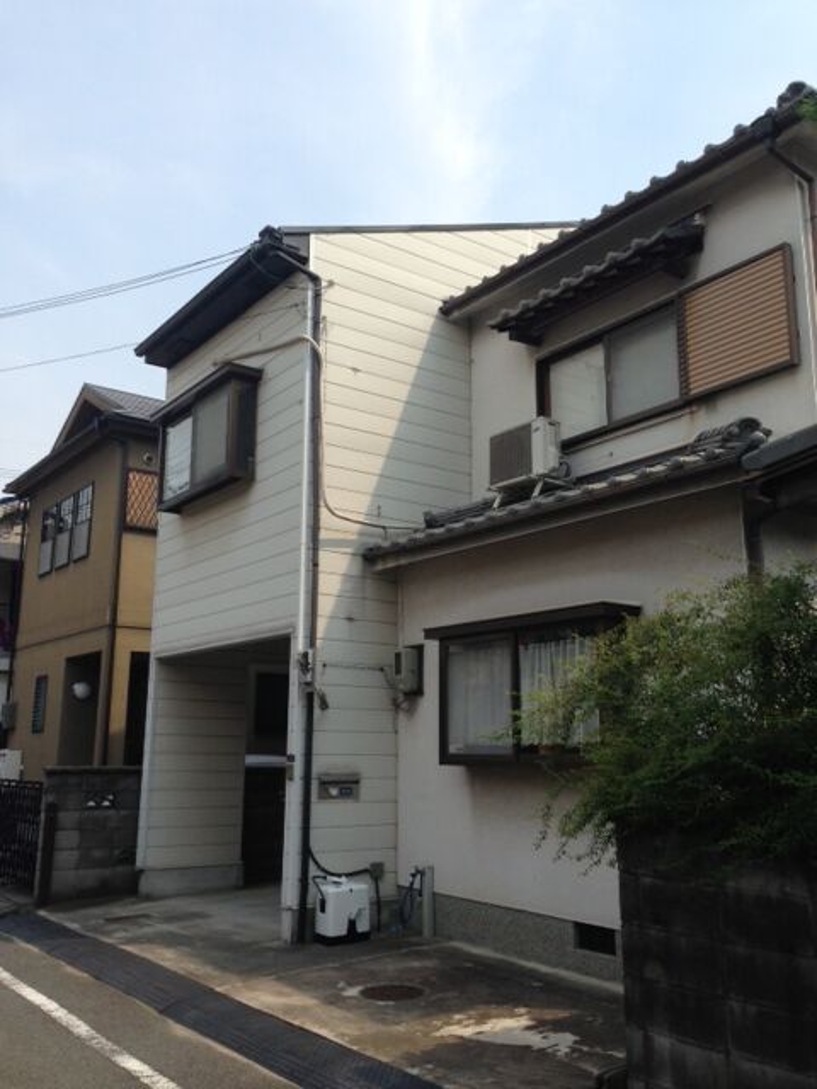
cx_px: 408
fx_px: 1038
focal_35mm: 33
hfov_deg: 42.9
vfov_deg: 55.4
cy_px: 544
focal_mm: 4.13
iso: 50
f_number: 2.4
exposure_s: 1/1290
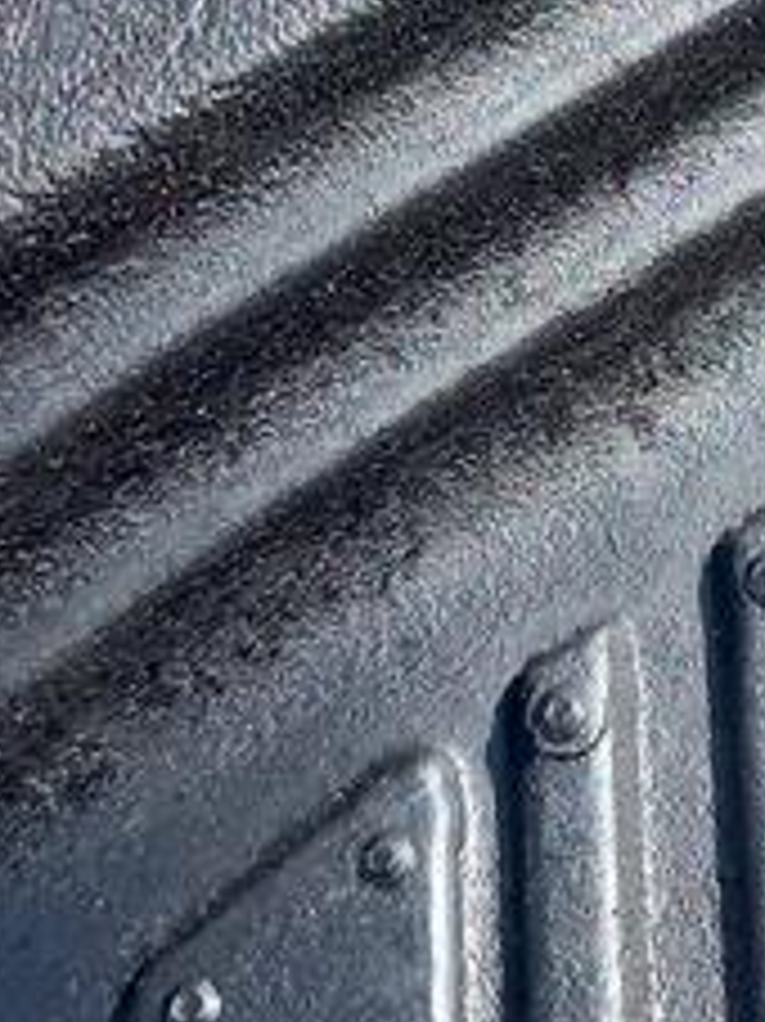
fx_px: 3333
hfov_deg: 12.8
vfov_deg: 16.9
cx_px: 900
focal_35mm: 113
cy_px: -95
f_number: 1.8
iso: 50
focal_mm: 4.65
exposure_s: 1/352
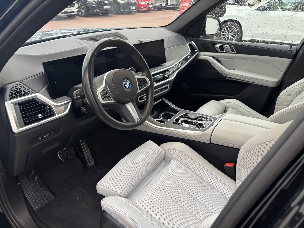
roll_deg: -2.4
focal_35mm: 26
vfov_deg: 53.1
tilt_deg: -29.1
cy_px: 114
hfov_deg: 67.3
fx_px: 228
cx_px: 152
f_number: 1.6
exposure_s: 1/50
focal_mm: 5.96
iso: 80
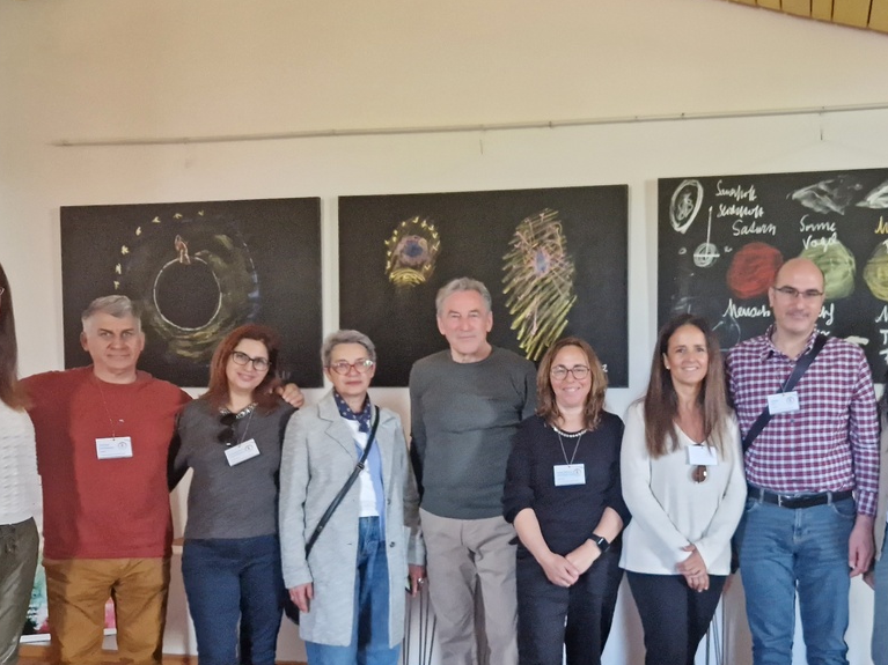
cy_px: 421
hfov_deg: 50.1
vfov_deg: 39.4
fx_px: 923
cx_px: 617
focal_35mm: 36
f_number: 1.8
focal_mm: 5.4
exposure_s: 1/100
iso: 800
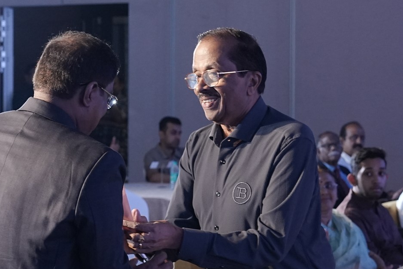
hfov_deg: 13.6
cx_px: 48
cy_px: 158
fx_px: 1679
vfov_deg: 9.1
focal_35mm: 150
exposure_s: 1/160
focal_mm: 55
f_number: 5
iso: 2500
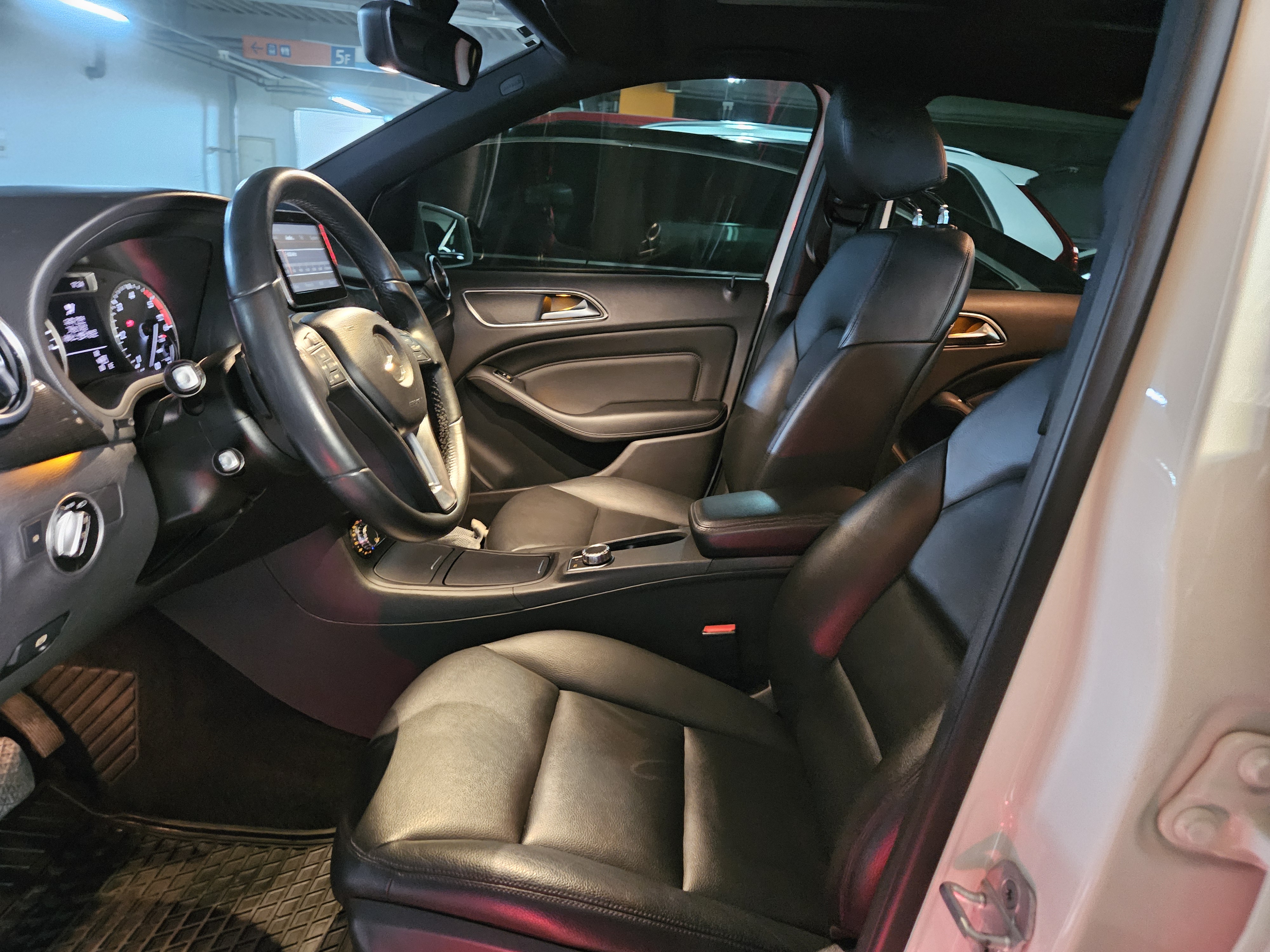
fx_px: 844
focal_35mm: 23
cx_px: 635
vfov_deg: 58.9
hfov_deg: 73.9
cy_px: 476
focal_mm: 5.4
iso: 1600
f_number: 1.8
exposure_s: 1/20
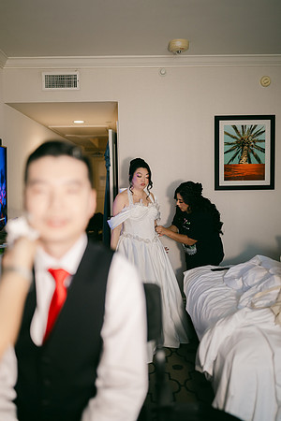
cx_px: 140
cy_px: 210
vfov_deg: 54.4
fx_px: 410
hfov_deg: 37.9
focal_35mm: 35
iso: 400
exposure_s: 1/500
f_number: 1.2
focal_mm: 35
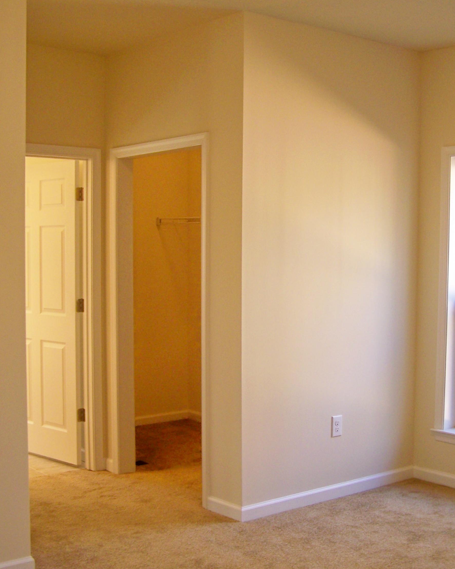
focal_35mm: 50
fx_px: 842
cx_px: 287
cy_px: 283
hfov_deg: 30.1
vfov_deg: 37.3
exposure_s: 1/15
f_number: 2.8
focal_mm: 6.3
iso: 64
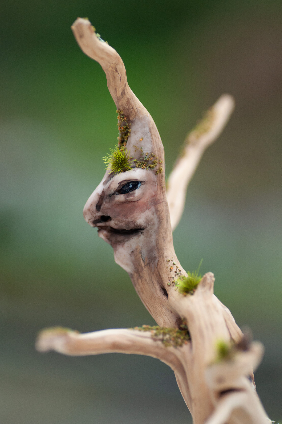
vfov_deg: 15.2
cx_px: 141
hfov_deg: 10.1
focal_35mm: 135
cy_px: 212
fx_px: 1590
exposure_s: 1/400
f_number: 4.5
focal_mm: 90
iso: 500
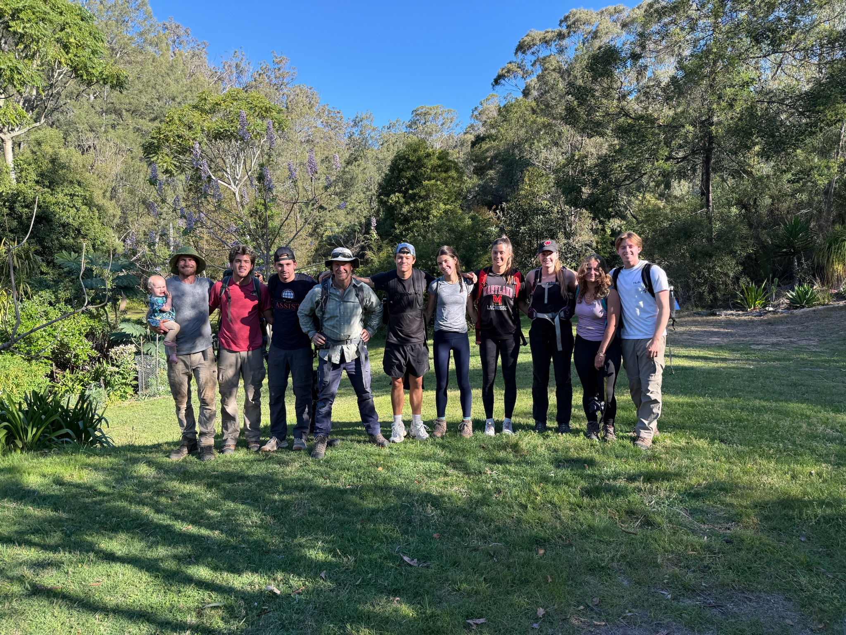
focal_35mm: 24
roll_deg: +0.3
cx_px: 423
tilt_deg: -5.5
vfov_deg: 56.8
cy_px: 318
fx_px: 587
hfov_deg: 71.6
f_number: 1.78
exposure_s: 1/858
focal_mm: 6.76
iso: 100
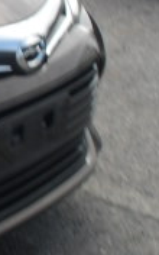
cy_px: 58
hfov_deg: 10.2
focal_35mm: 104
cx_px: -273
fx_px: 721
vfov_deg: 19.8
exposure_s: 1/60
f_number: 10.4
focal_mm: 4.9
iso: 117
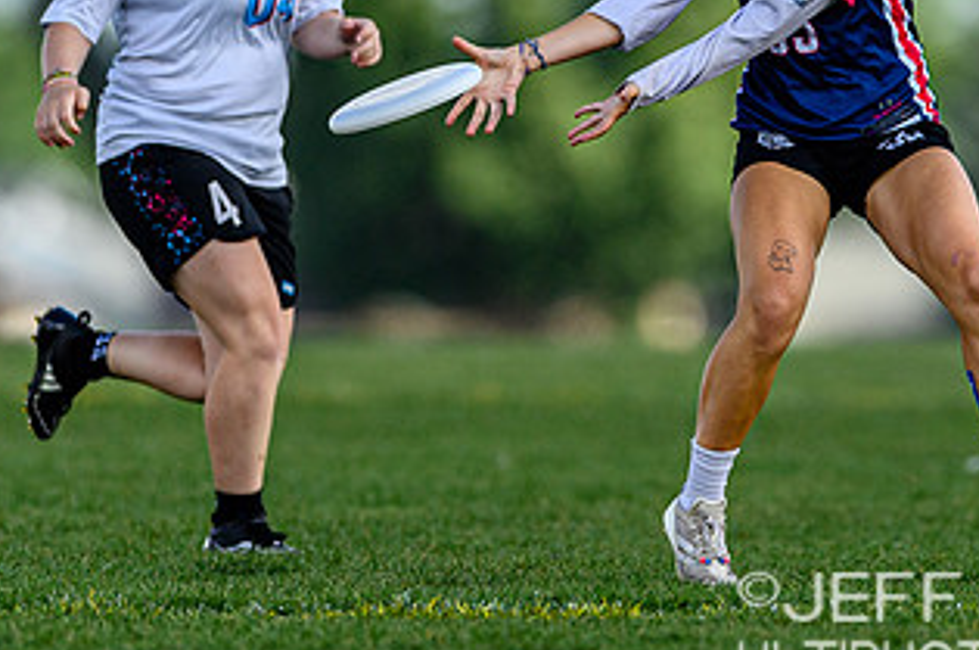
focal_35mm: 1274
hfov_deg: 1.6
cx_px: 827
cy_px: 49
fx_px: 34592
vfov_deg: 1.1
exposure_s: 1/2000
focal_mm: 400
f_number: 3.2
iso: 125
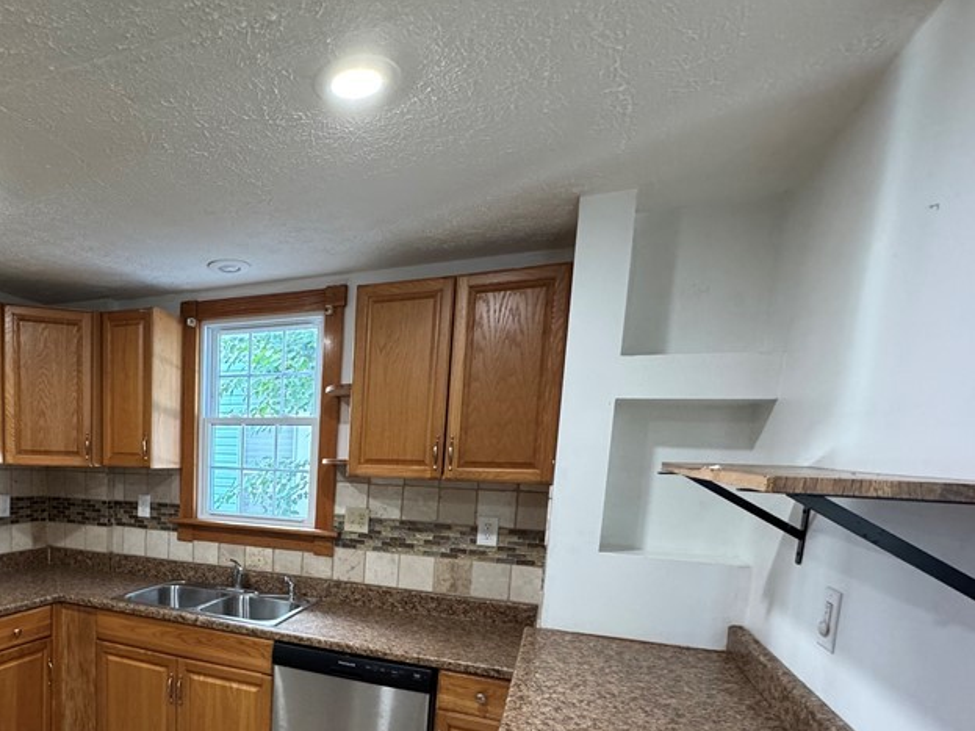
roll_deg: -1.8
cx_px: 224
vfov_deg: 56.1
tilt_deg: -8.9
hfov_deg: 68.3
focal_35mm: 23
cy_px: 543
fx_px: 648
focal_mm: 2.22
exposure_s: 1/60
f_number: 2.2
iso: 320
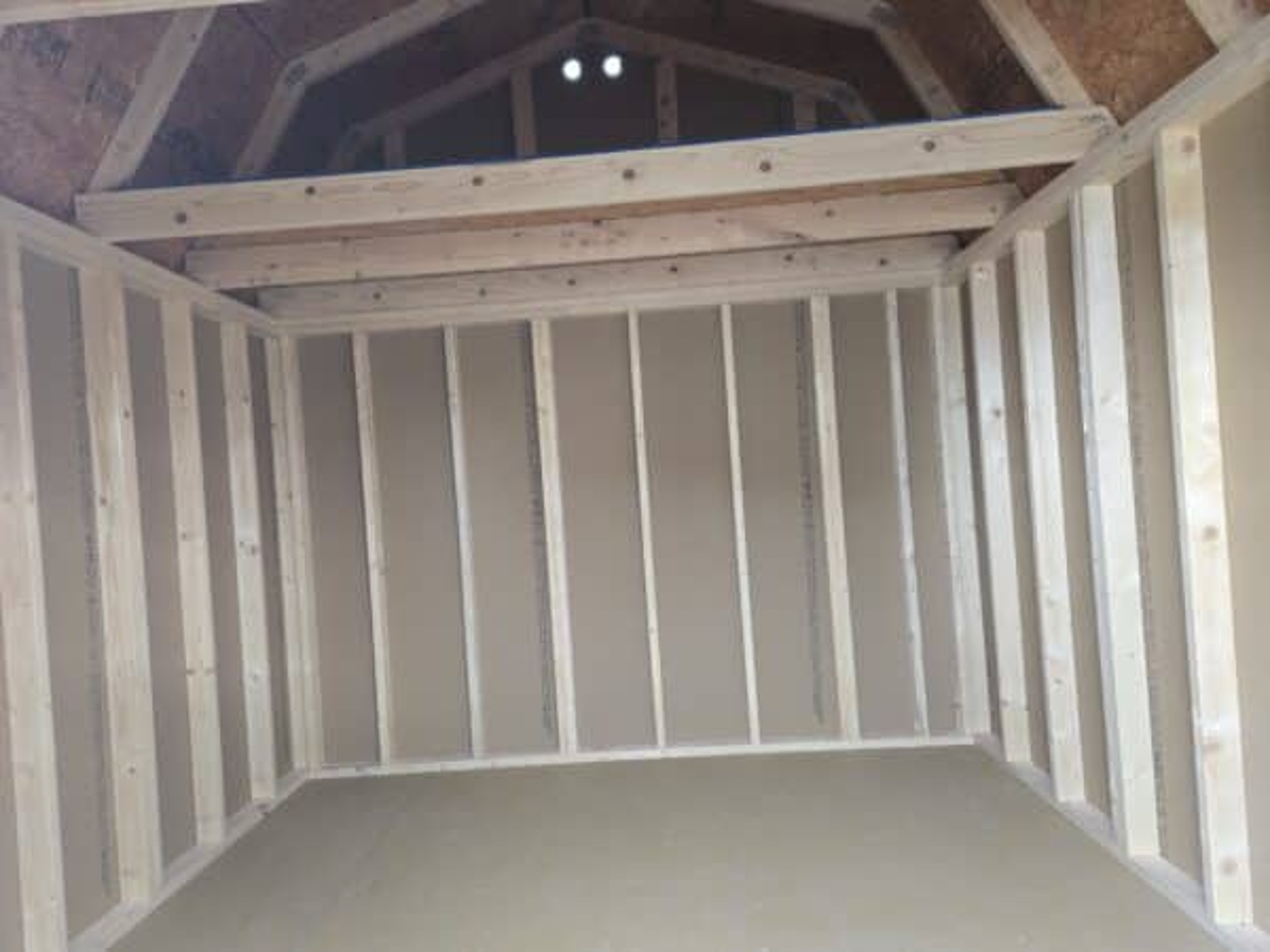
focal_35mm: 23
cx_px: 635
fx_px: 844
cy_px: 476
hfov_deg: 73.9
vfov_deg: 58.9
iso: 500
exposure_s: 1/120
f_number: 1.8
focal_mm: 5.4
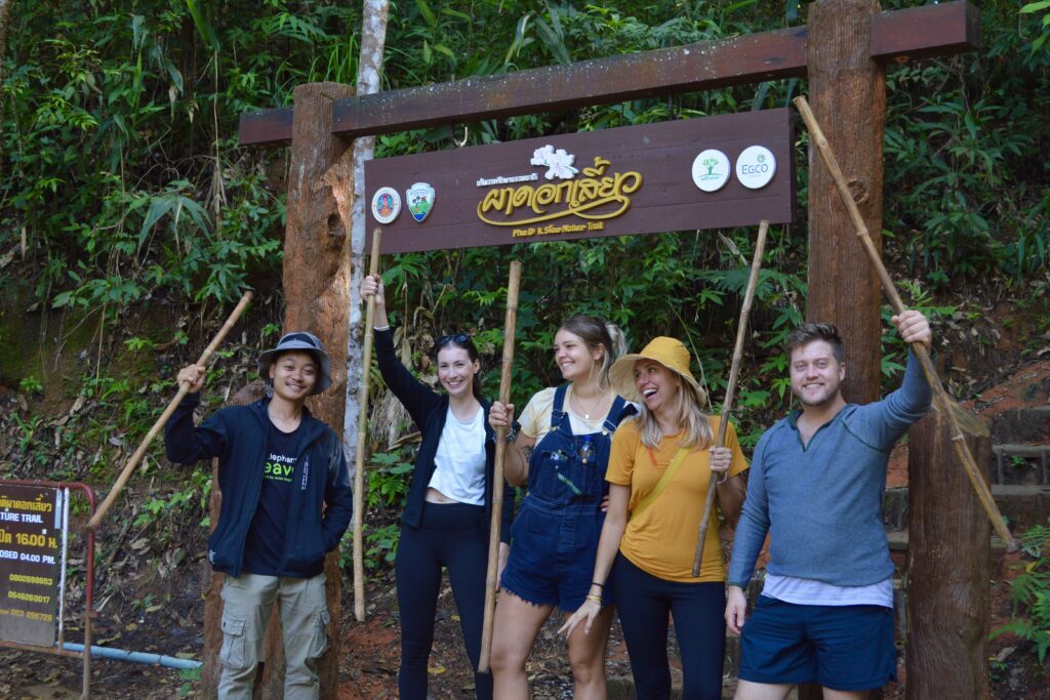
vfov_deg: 26.5
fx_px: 1488
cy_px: 350
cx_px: 525
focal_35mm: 51
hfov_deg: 38.9
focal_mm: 34
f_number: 5
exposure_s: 1/60
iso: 400
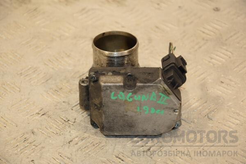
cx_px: 123
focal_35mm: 128
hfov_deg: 16.1
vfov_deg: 10.8
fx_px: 871
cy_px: 82
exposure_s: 1/160
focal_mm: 85
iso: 800
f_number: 5.6
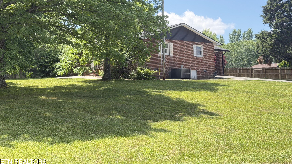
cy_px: 61
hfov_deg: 39.2
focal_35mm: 53
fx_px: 410
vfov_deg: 22.6
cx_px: 147
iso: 80
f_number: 1.78
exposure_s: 1/1222
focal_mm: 6.76
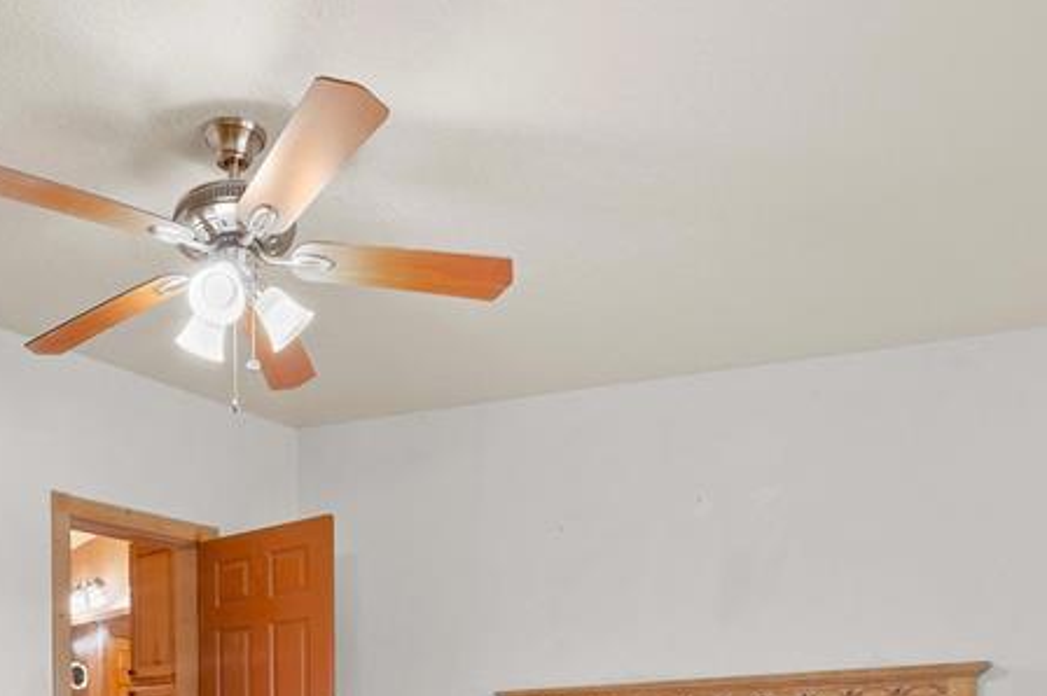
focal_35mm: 32
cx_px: 244
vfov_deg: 35.4
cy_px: 756
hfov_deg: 55.5
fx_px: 930
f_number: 14
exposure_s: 1/4
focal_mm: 14
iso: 640
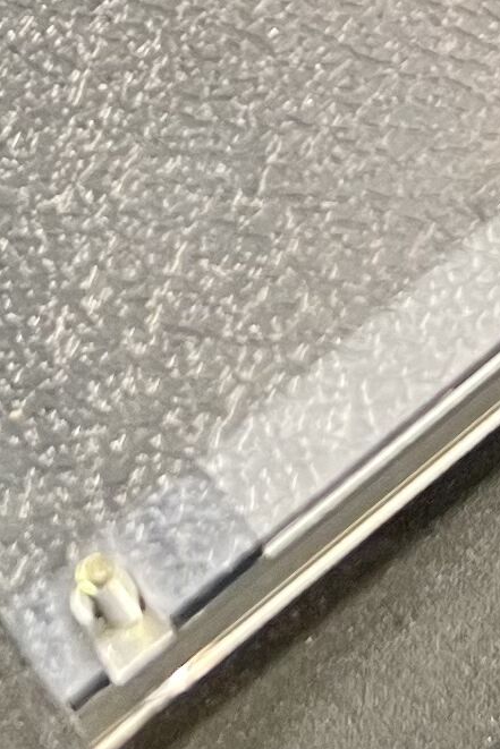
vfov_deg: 10.8
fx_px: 3435
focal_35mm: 165
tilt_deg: -51.6
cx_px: 588
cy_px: -999
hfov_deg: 8.2
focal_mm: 5.7
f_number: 1.5
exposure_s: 1/50
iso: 125
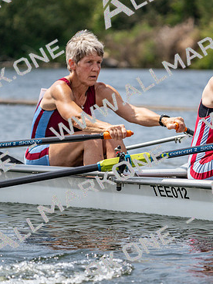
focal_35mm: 303
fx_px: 2486
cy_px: 142
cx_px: 145
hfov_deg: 4.9
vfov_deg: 6.5
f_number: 5.6
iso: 160
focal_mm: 200
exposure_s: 1/1600
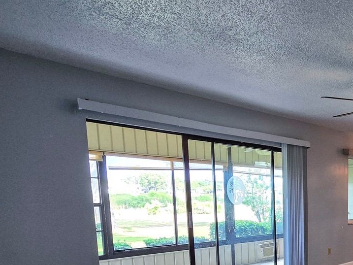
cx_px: 375
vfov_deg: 44.0
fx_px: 296
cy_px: 238
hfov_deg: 47.5
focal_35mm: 29
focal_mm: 2.2
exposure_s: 1/60
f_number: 2.2
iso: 100
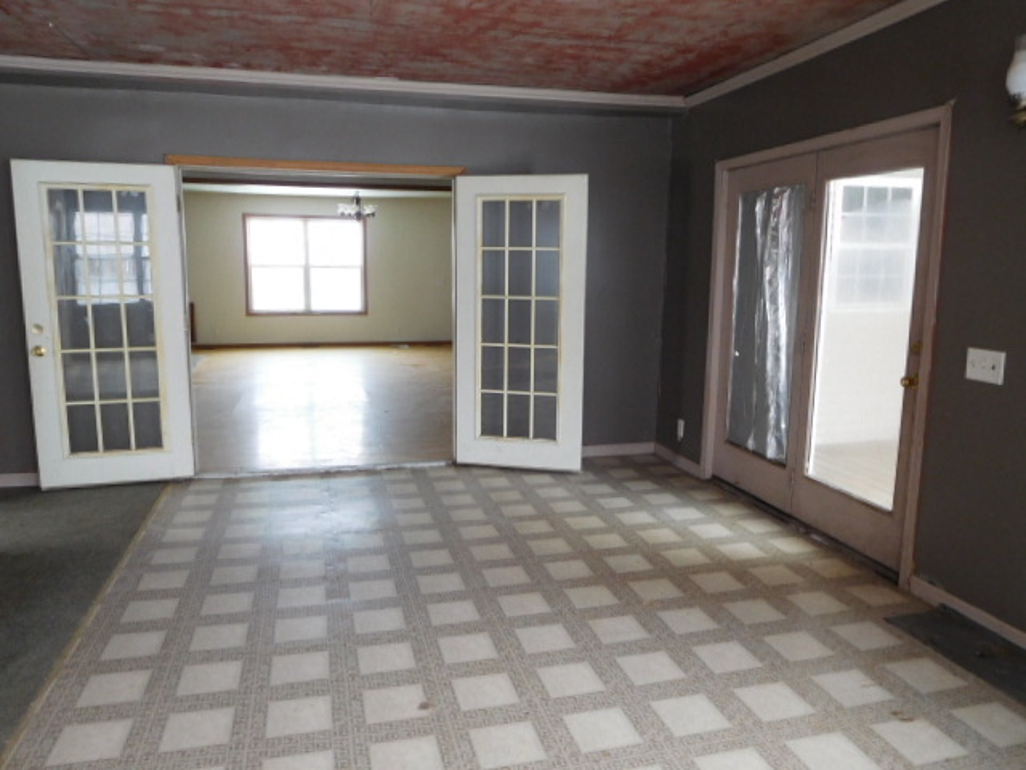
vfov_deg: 54.9
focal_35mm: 25
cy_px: 385
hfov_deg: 69.4
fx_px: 741
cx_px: 513
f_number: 3.4
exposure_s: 1/30
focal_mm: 4.5
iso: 160
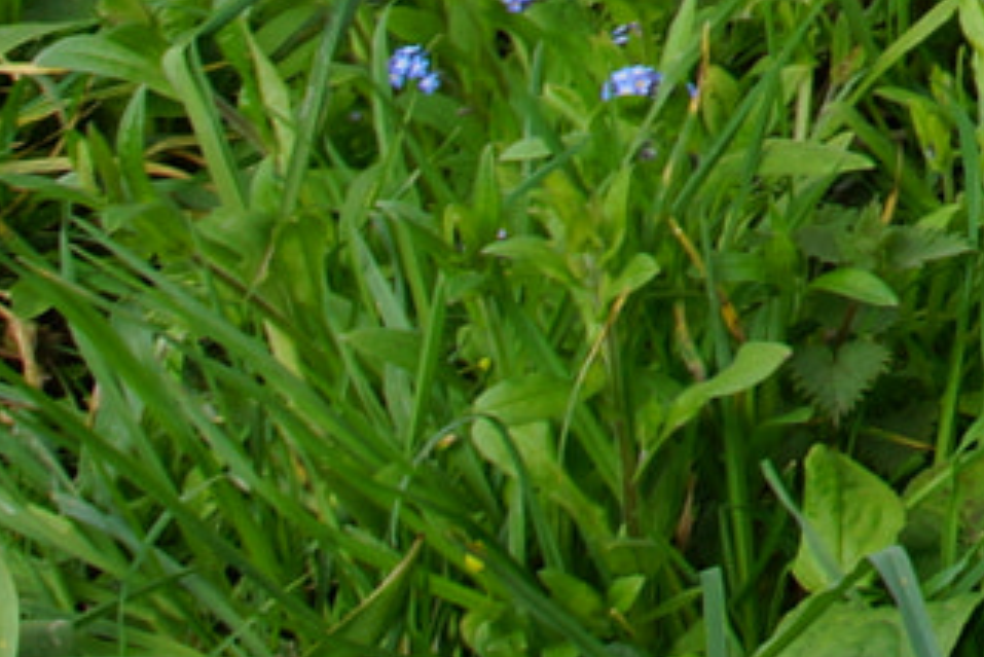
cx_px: 2684
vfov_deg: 5.6
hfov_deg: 8.0
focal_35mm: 231
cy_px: -1294
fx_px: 6317
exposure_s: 1/50
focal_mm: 24
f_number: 6.3
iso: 100
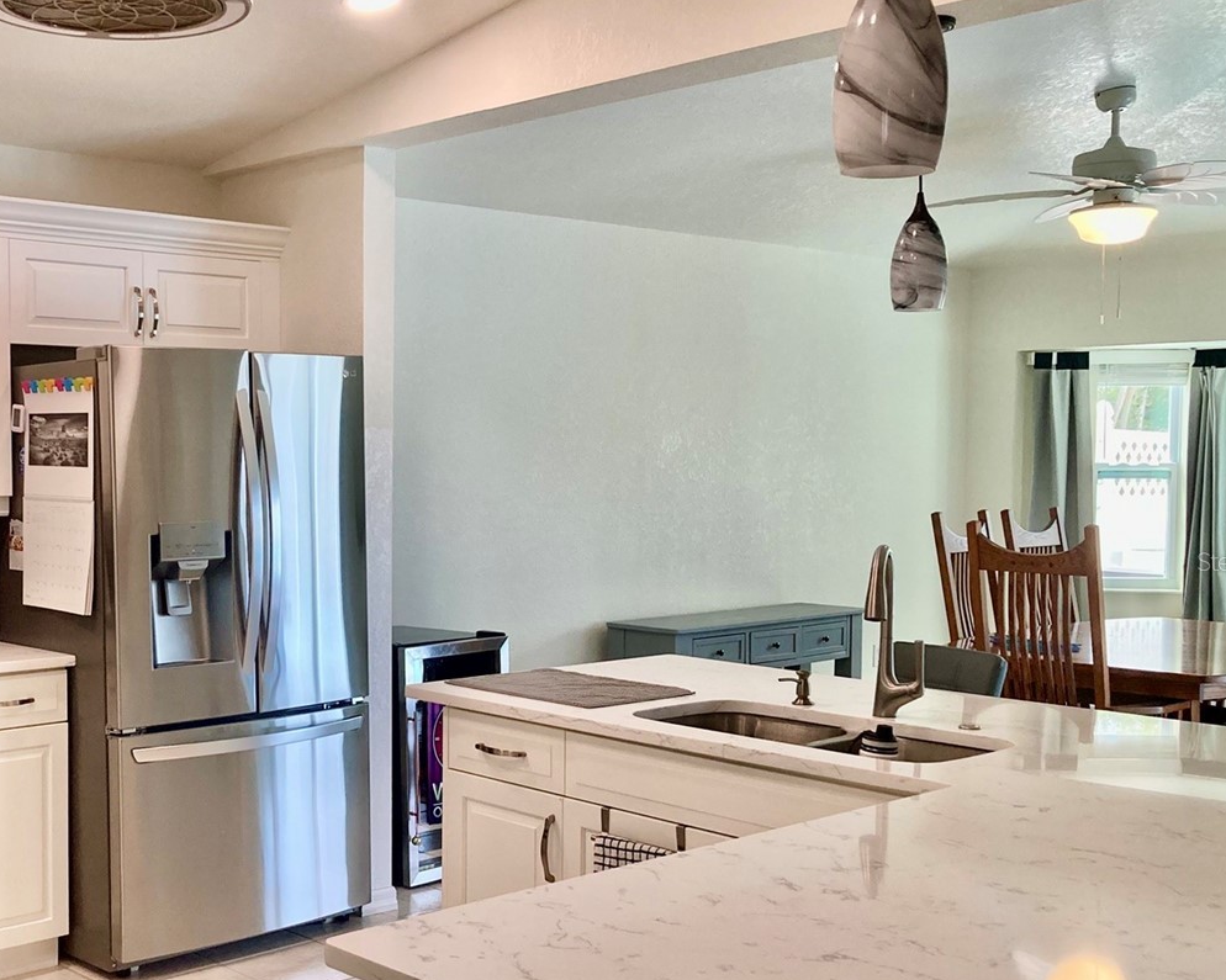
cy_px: 561
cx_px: 327
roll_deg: +0.6
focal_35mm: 44
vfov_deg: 34.1
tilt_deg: -3.4
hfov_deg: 41.0
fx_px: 1596
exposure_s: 1/120
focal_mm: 3.99
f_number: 1.8
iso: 80
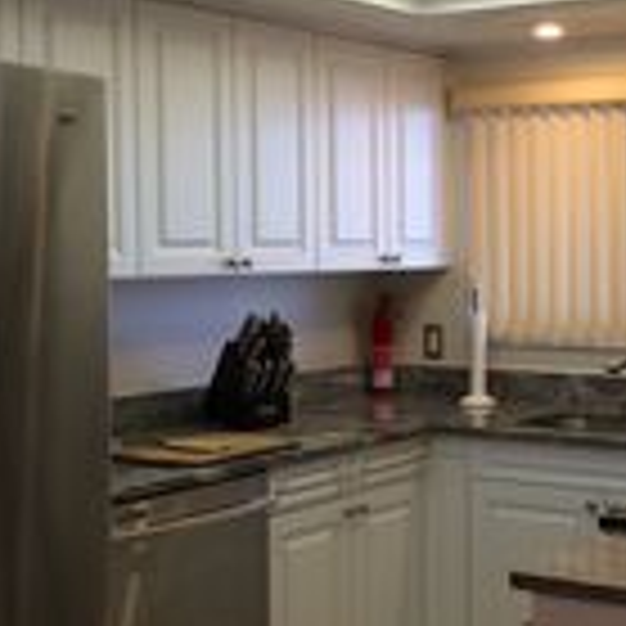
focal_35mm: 70
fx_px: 1432
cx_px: 446
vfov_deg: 24.7
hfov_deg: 24.5
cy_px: 293
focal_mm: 4.12
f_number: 2.2
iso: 50
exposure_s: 1/30
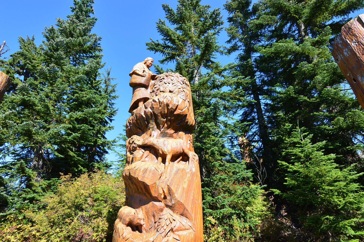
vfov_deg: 59.4
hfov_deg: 81.2
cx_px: 182
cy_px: 121
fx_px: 212
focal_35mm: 21
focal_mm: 14
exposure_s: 1/125
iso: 200
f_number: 9
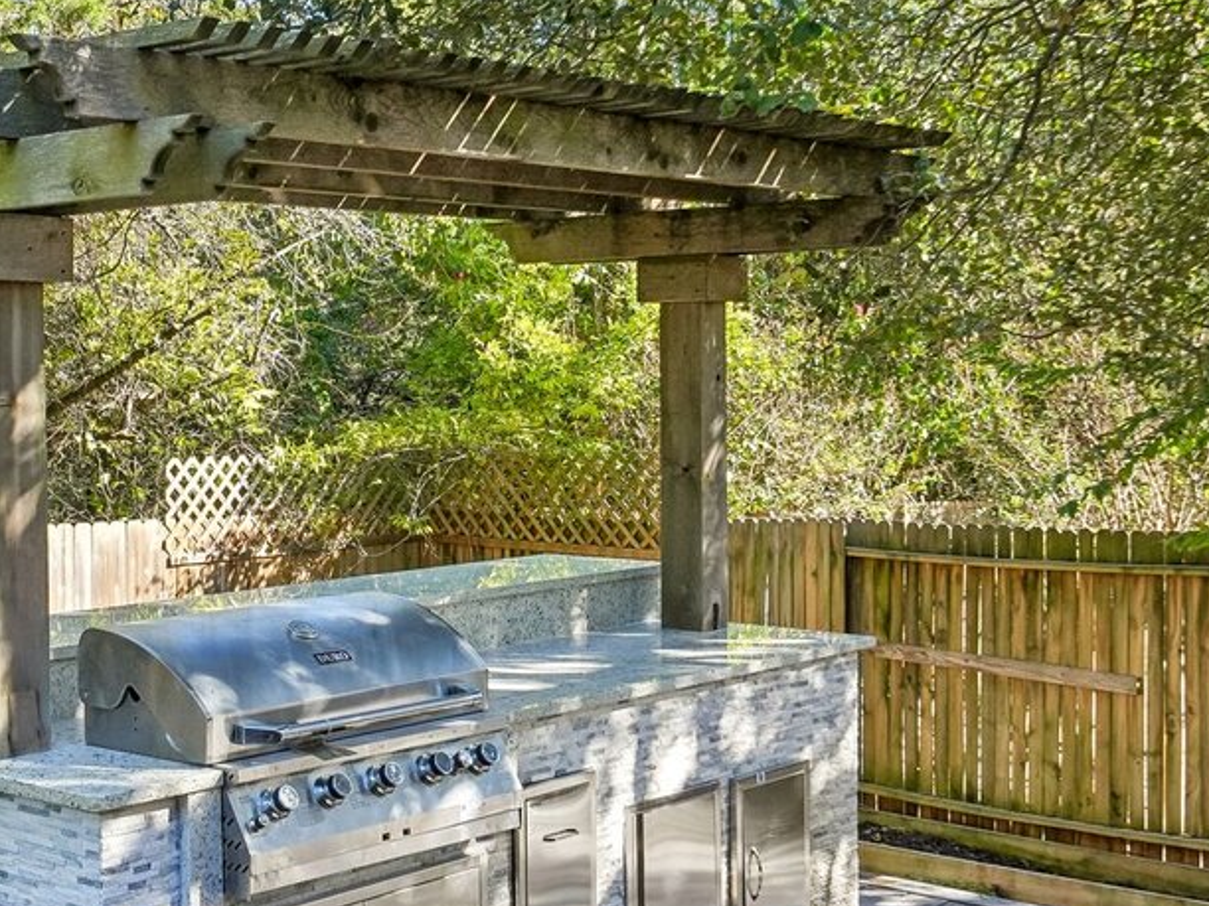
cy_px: 454
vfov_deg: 26.1
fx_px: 1956
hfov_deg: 33.2
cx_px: 205
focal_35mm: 56
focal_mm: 22
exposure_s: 1/200
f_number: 8
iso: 500
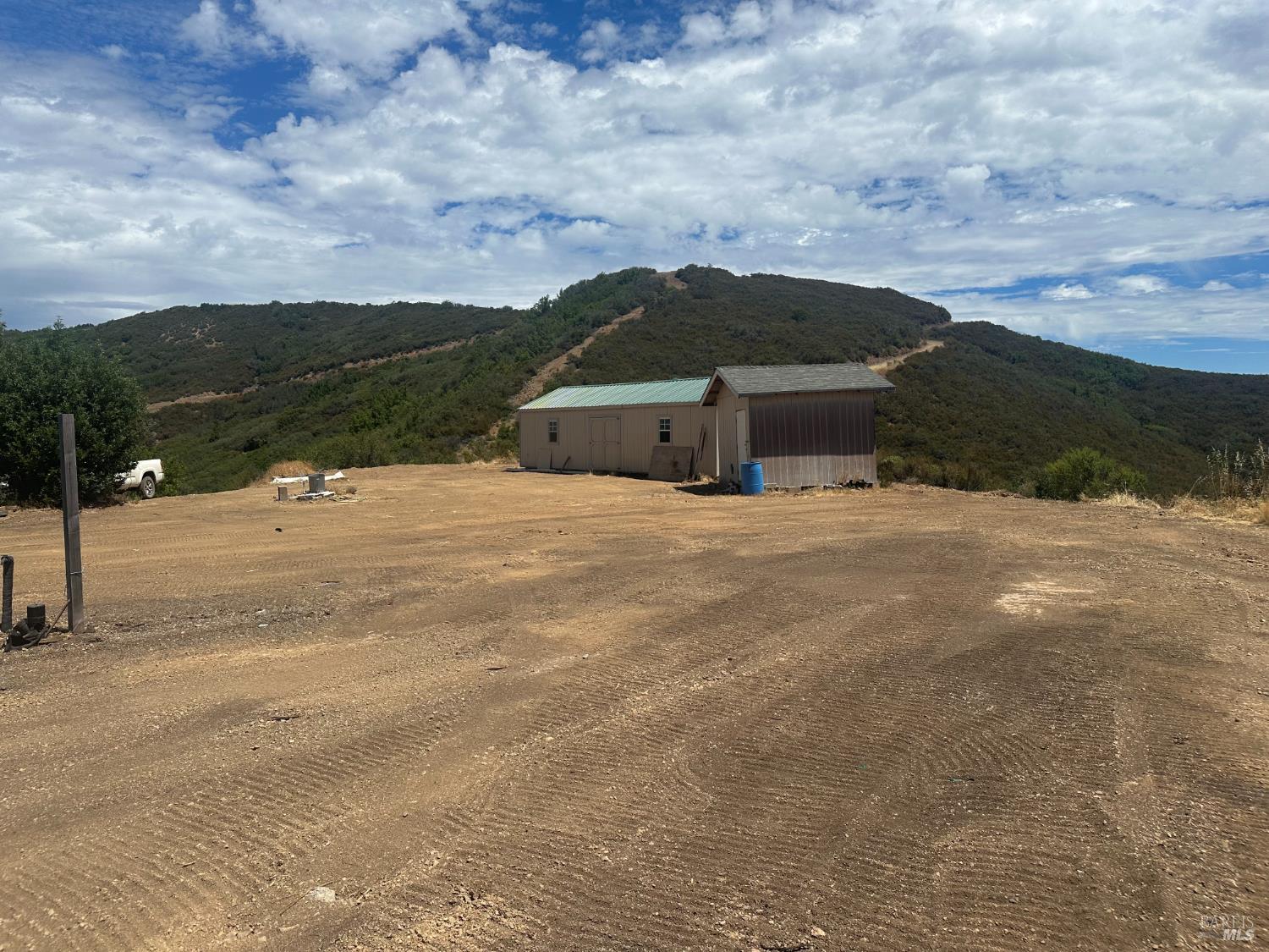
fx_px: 880
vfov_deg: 56.8
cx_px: 634
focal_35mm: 24
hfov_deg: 71.6
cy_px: 476
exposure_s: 1/8197
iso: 80
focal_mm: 6.86
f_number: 1.78
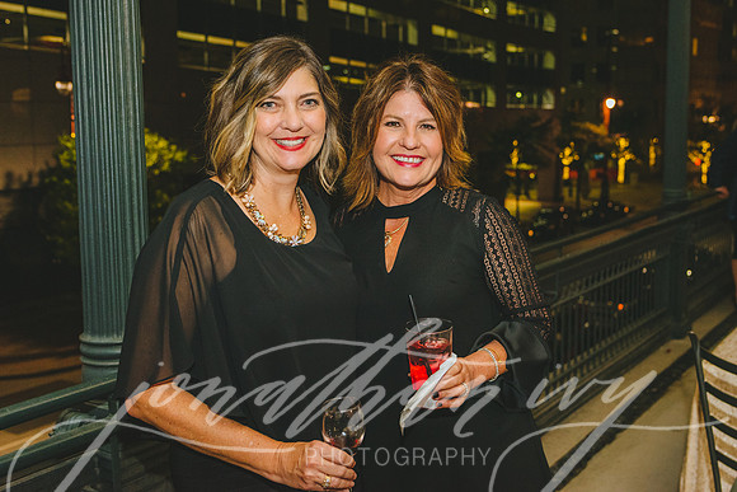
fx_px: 827
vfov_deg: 33.1
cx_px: 425
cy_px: 208
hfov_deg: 47.9
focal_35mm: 40
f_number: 4
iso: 2500
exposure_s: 1/125
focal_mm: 35
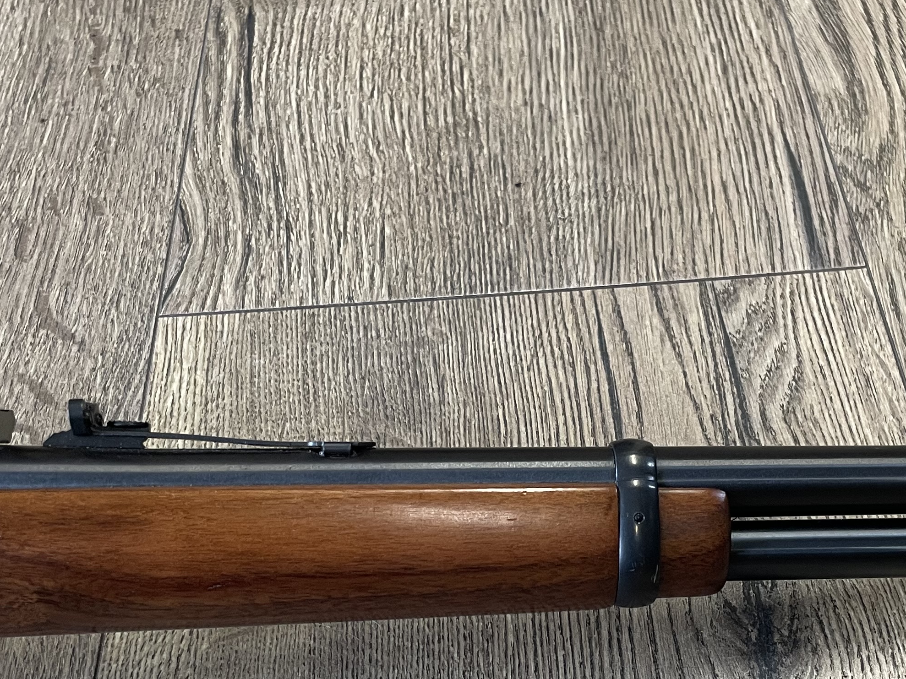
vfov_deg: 27.3
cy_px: 480
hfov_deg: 36.0
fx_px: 1387
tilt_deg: -49.3
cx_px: 569
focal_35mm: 53
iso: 125
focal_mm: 4.2
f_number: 1.6
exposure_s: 1/66
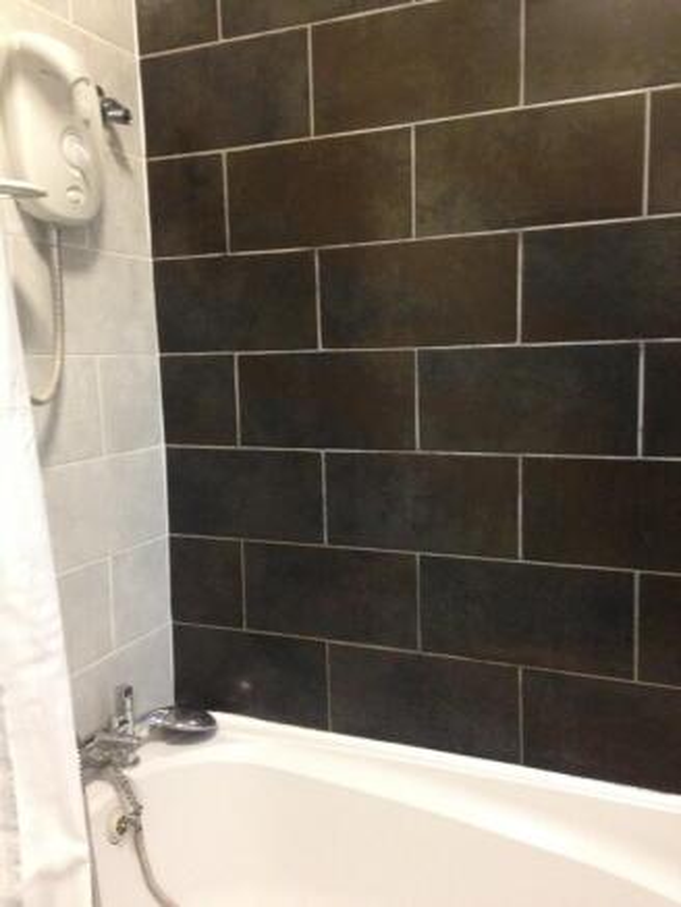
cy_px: 454
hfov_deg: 43.0
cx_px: 340
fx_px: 865
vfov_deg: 55.3
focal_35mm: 33
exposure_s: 1/15
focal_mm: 4.12
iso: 500
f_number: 2.4
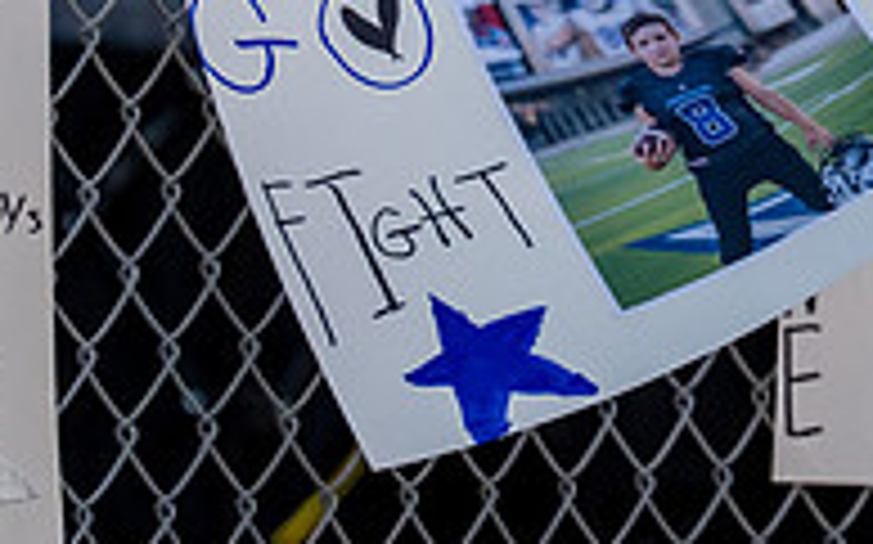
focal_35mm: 931
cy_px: 37
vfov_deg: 1.4
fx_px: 22138
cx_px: 573
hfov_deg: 2.3
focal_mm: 191
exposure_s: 1/1250
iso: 1000
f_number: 2.8
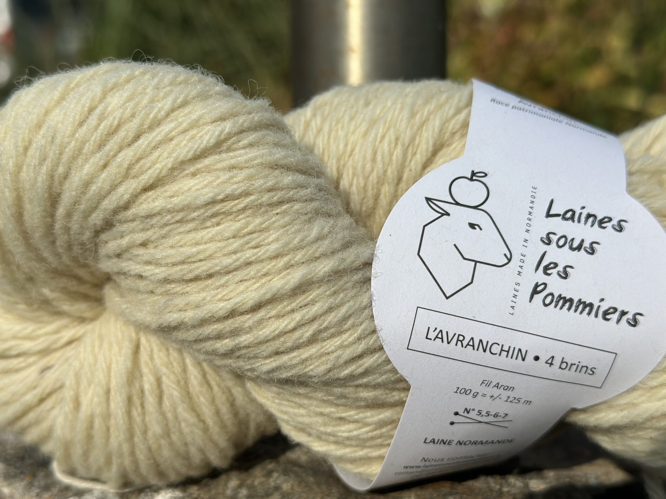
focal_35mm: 48
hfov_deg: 39.7
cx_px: 333
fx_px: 924
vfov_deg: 30.3
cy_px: 250
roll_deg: +1.9
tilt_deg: -11.3
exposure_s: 1/13699
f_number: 1.78
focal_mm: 6.86
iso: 100
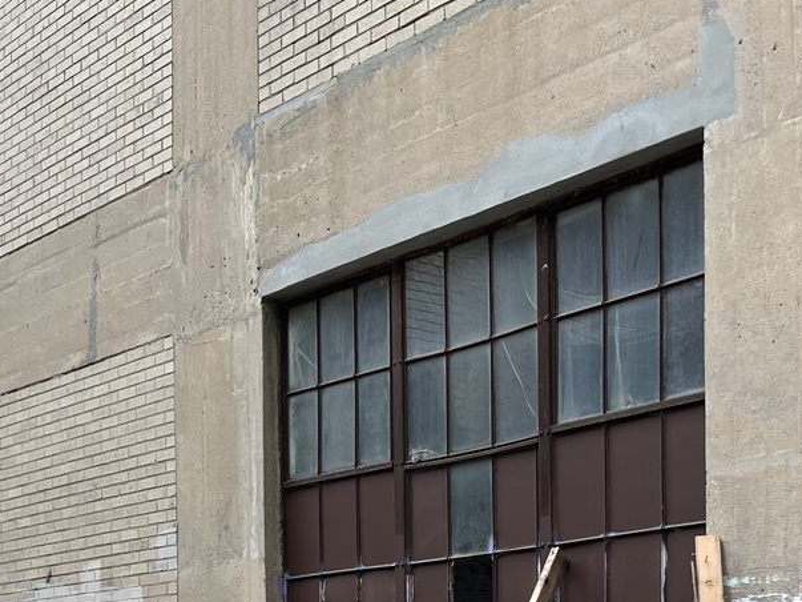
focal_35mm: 69
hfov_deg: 27.9
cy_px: 683
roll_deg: +1.4
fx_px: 1598
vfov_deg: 20.2
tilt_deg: -1.2
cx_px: 564
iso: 50
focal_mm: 5.7
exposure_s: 1/1038
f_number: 1.5
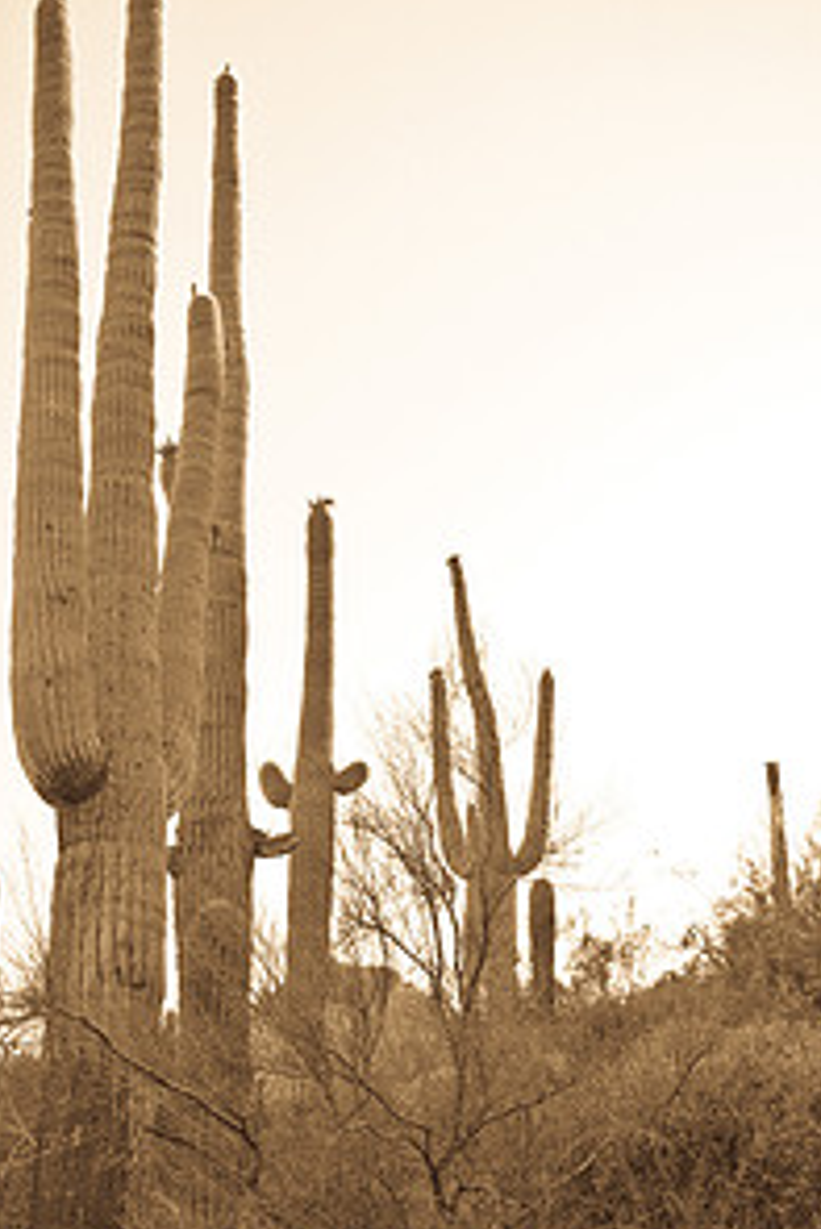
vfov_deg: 36.2
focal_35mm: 55
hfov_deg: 24.5
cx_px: 265
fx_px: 1879
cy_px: 696
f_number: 8
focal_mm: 24
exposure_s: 1/200
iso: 800
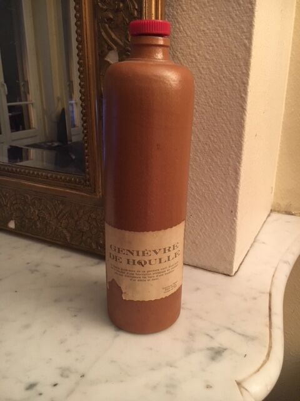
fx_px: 335
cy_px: 200
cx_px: 150
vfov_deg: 61.7
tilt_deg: -19.0
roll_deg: -0.7
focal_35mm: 29
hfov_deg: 48.2
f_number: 2.2
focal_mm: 4.15
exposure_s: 1/25
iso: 200
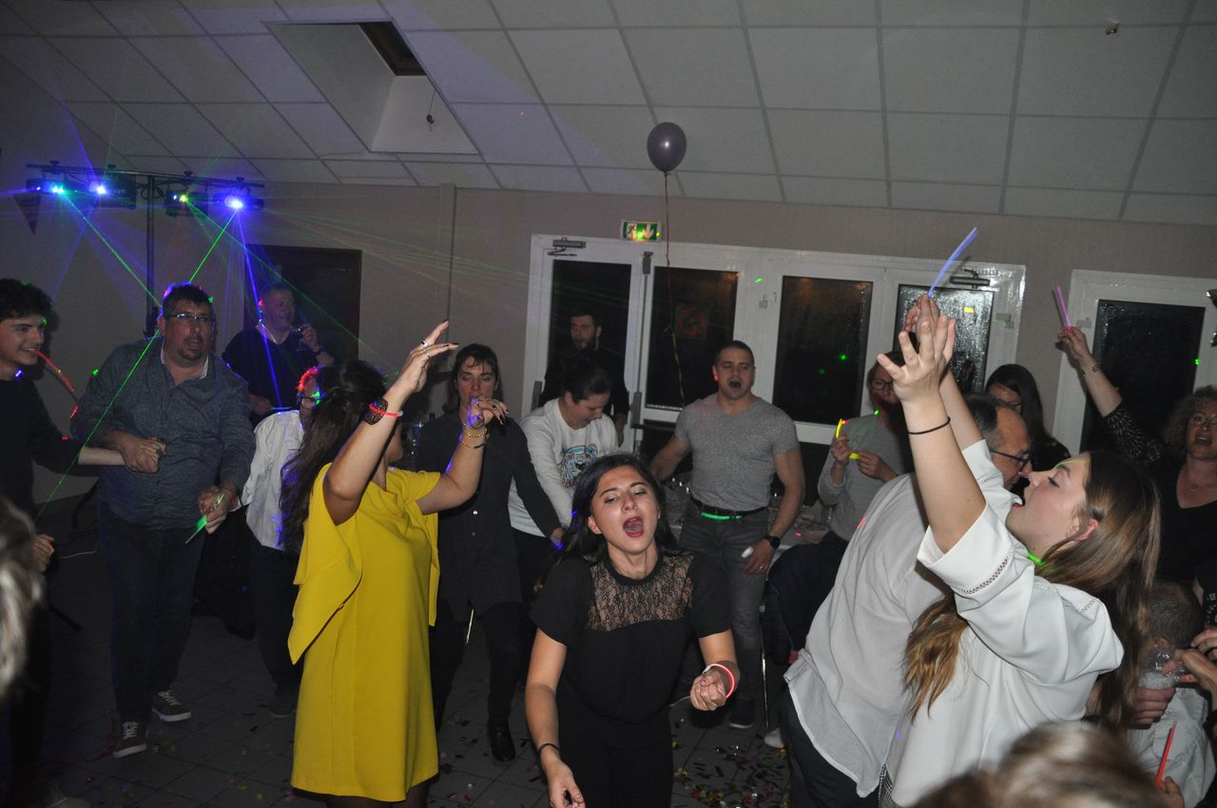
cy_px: 404
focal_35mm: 33
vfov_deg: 39.9
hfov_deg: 57.3
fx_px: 1114
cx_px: 608
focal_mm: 22
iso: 800
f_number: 3.8
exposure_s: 1/60
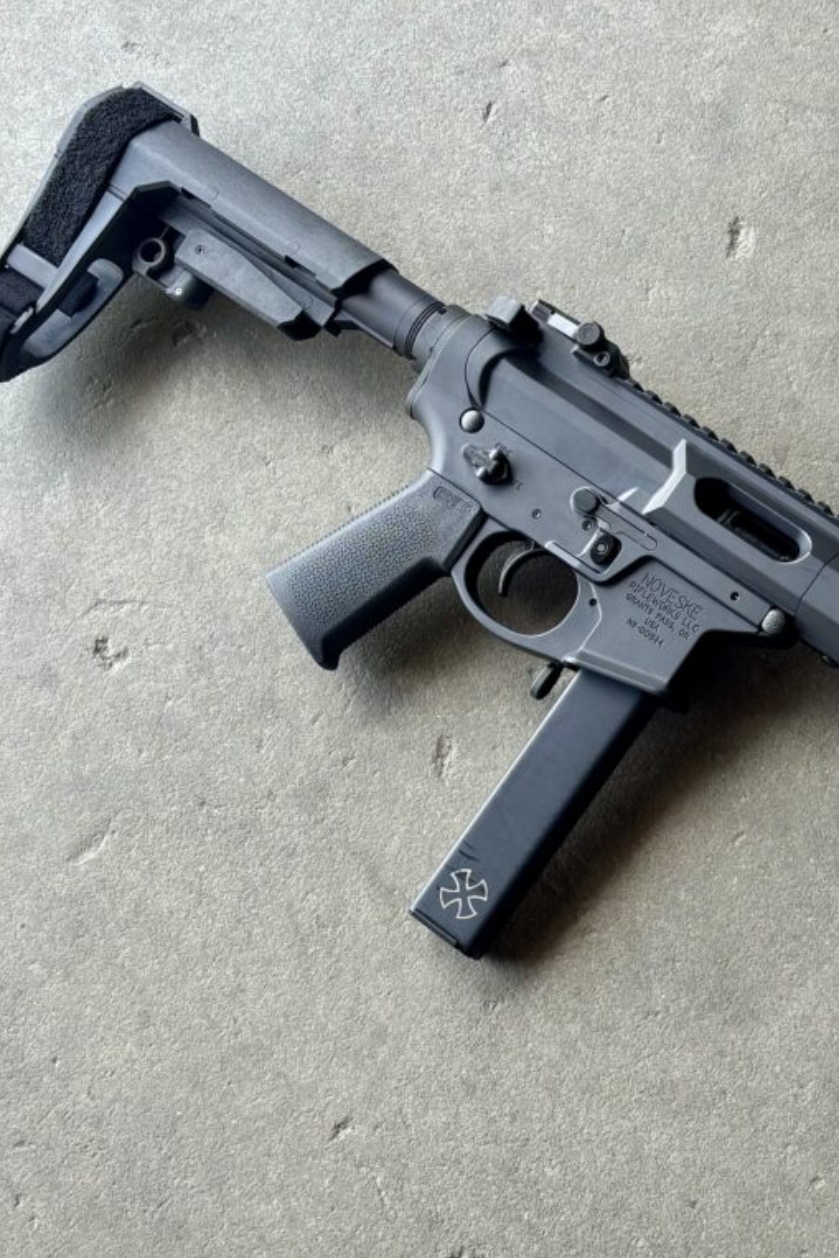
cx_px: 682
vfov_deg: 30.1
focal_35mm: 67
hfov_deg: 20.1
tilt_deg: -70.3
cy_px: 630
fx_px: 2341
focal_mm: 6.76
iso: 50
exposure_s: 1/120
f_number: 1.78
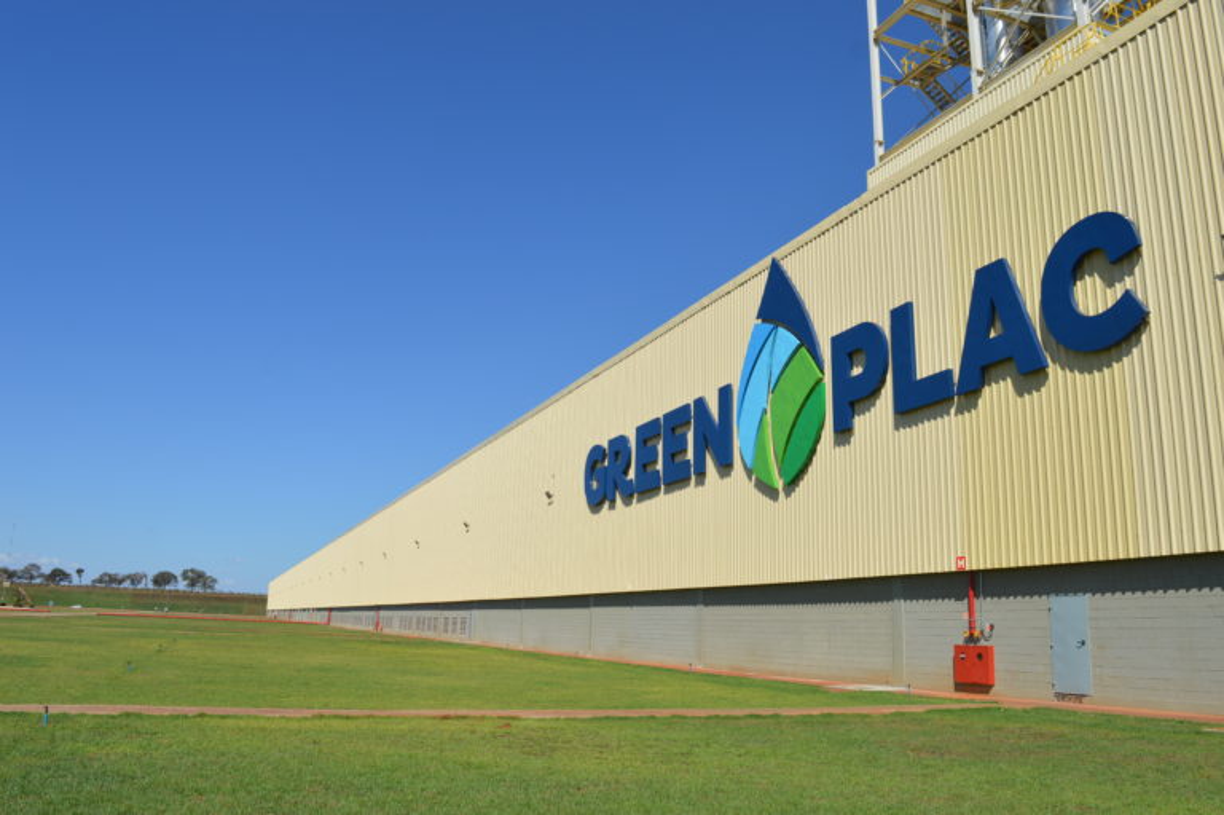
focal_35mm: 27
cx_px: 612
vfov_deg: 47.9
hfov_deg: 67.4
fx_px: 917
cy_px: 408
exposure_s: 1/320
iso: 100
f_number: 9
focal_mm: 18
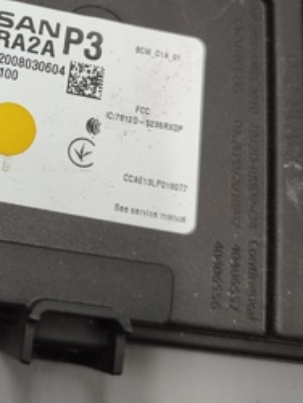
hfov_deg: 30.0
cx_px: 21
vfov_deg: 39.9
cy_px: 95
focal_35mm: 46
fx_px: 536
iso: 209
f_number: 1.89
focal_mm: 5.89
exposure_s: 1/33
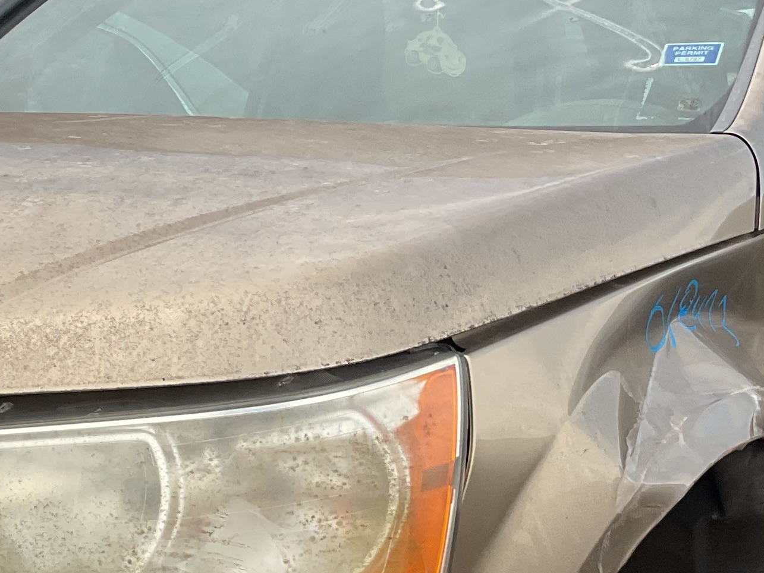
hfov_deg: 21.5
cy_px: 410
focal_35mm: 91
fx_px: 2009
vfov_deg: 16.2
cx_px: 300
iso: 16
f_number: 1.8
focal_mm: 3
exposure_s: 1/1098
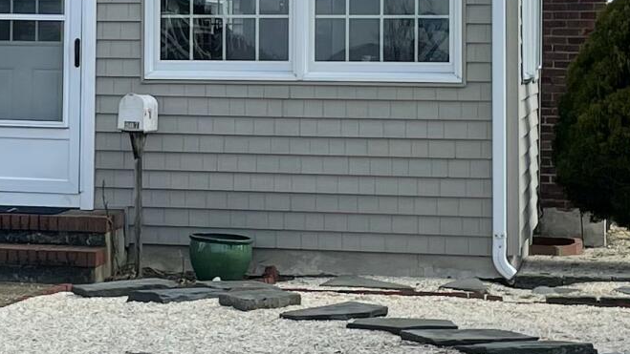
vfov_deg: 9.4
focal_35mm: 129
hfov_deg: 16.4
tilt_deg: +0.7
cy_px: 21
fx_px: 2155
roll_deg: -0.5
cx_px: 54
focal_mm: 4.2
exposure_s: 1/3610
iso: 32
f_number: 1.6
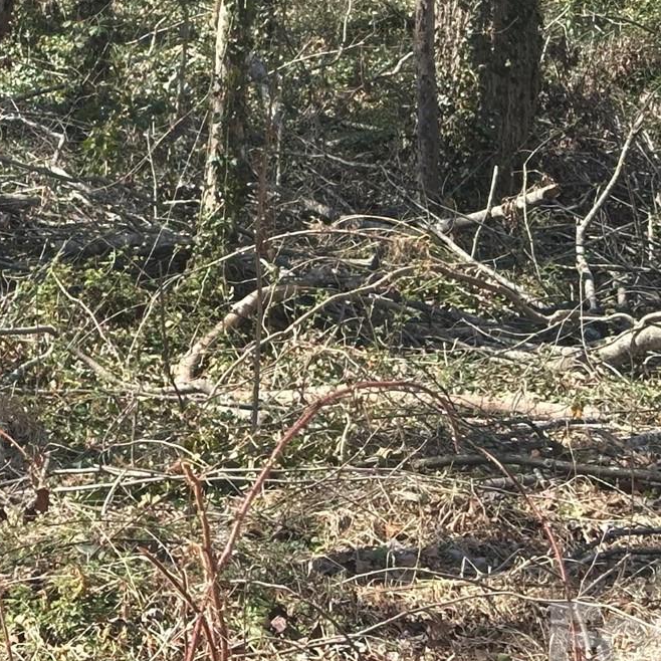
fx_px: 2852
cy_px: 28
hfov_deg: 12.9
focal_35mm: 132
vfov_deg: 13.1
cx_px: -158
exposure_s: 1/830
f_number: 1.78
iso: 64
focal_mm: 6.86
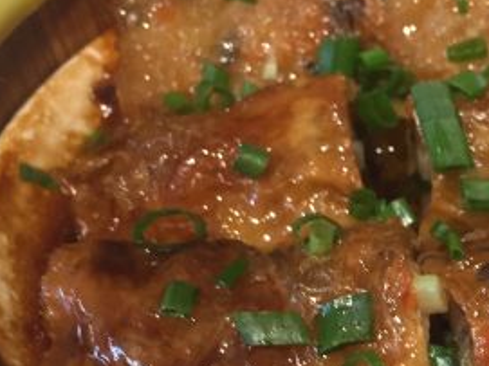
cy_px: 300
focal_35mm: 75
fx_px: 1059
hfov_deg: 25.0
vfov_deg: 19.4
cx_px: 471
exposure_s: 1/33
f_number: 2.2
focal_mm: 4.15
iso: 125
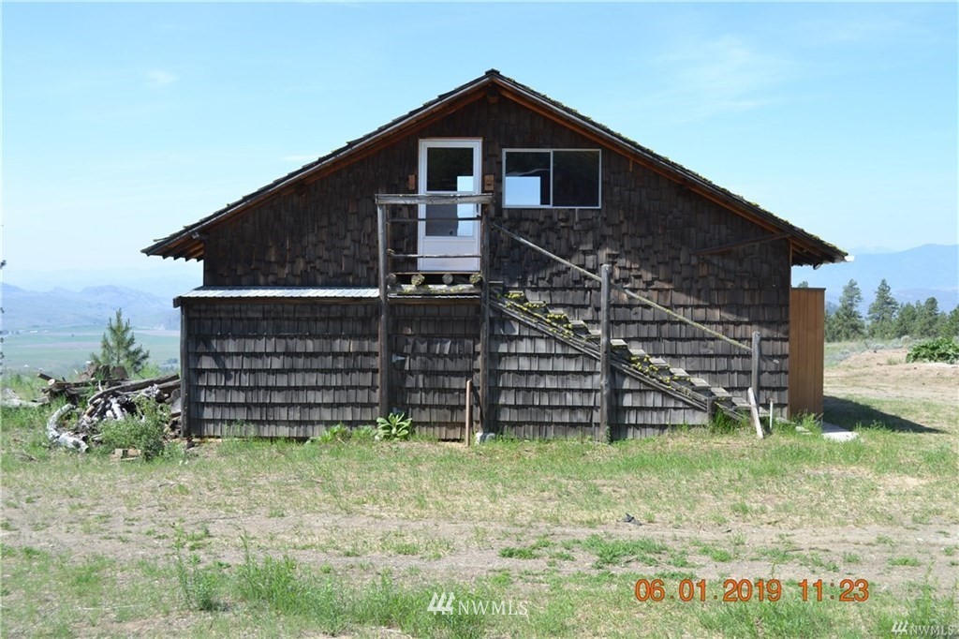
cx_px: 480
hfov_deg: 49.6
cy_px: 320
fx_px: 1039
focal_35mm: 39
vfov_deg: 34.2
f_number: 6.3
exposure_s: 1/160
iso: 100
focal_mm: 26
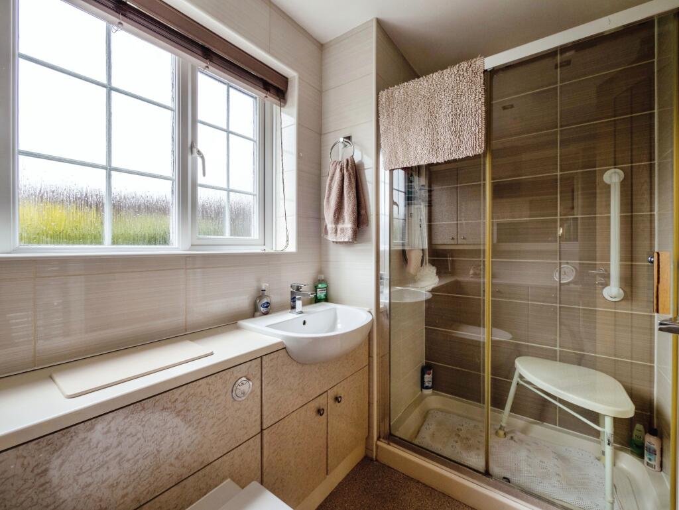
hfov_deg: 102.0
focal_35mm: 14
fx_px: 275
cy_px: 255
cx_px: 340
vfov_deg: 85.7
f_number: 7.1
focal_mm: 7
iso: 400
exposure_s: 1/160
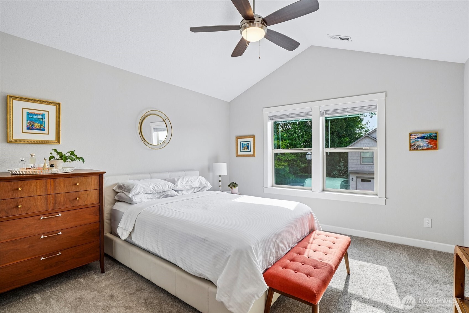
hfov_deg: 96.7
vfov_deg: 73.7
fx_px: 208
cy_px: 156
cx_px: 234
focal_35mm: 16
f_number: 8
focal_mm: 16
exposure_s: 1/200
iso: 400
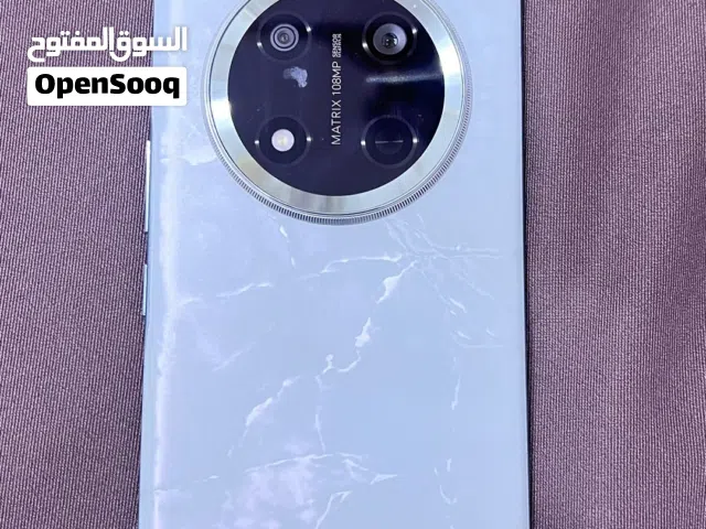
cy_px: 264
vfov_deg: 53.1
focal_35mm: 26
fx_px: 530
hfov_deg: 67.3
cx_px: 353
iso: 500
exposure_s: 1/60
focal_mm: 5.7
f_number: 1.5
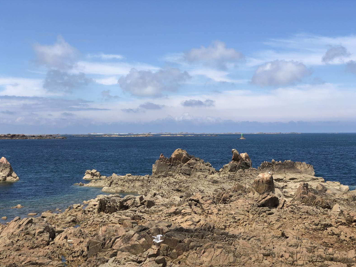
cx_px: 177
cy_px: 135
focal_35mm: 53
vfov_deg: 27.5
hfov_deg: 36.2
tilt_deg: +0.2
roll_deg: +1.2
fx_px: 545
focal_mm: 6
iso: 16
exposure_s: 1/1548
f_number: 2.4
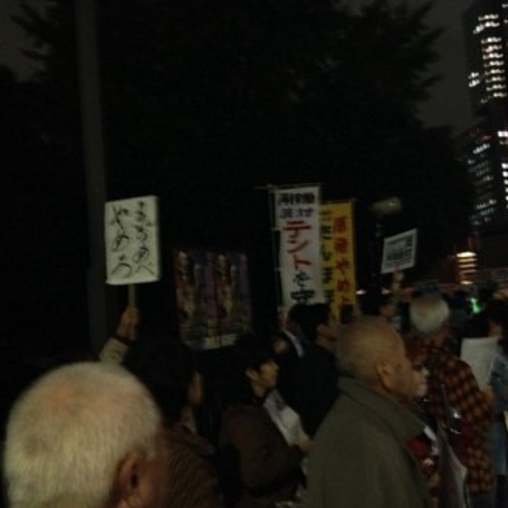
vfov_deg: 41.9
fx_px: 664
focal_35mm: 40
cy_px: 249
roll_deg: +5.7
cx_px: 328
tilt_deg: +10.8
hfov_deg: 41.4
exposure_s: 1/15
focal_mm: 4.12
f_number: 2.4
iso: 1600
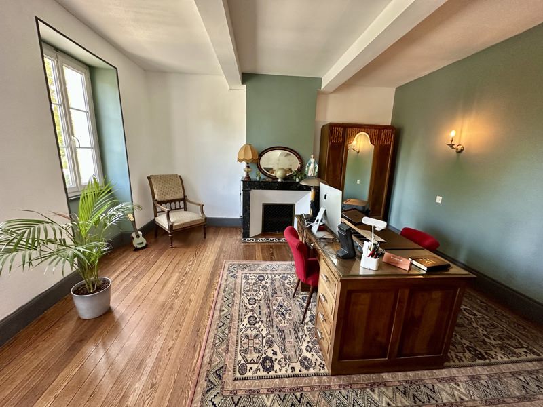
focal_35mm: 14
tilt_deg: -12.4
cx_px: 272
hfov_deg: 102.1
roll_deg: -1.5
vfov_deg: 85.7
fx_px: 220
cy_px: 204
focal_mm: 2.22
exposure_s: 1/99
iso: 320
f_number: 2.2
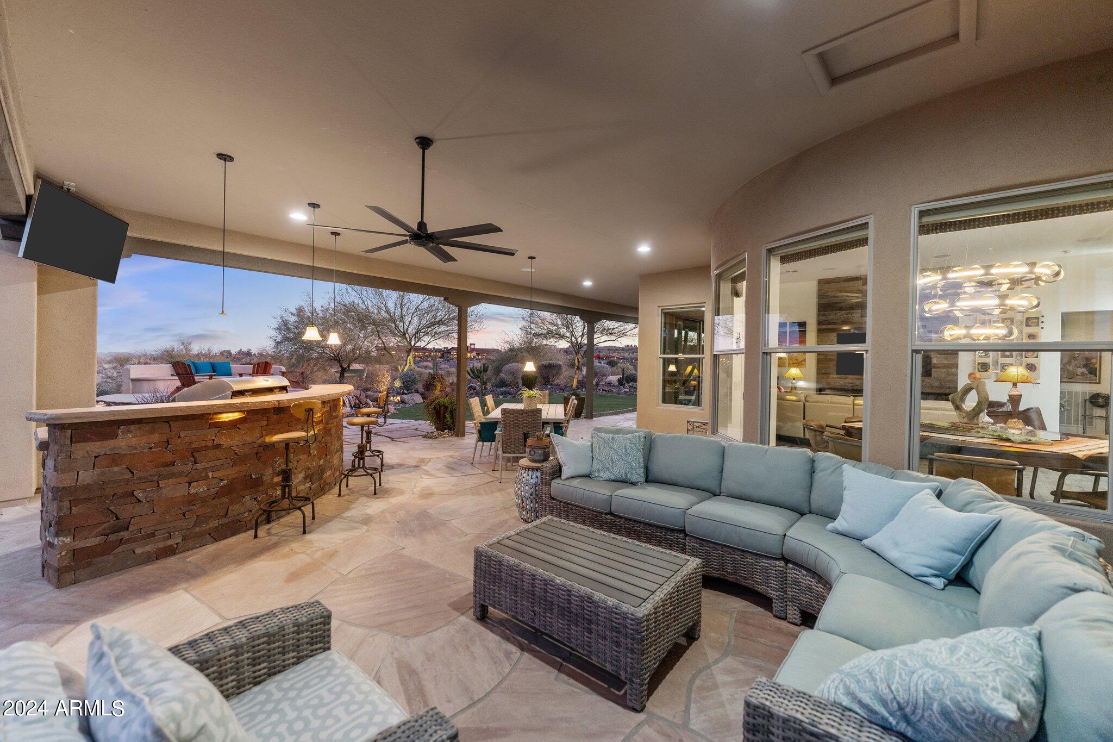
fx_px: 433
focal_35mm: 14
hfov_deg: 104.3
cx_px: 556
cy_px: 371
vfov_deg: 81.2
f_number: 2.8
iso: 400
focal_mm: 14
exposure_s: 1/80
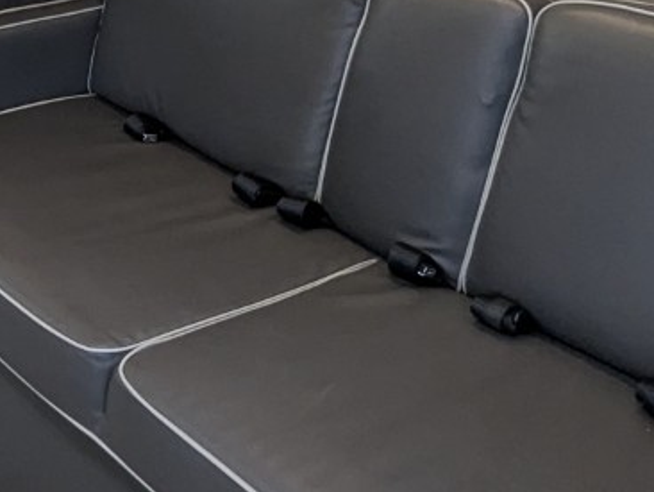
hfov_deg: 30.9
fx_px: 1153
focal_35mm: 61
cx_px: 130
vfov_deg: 23.2
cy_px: 14
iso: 333
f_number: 2.2
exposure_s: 1/95.8
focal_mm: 2.35
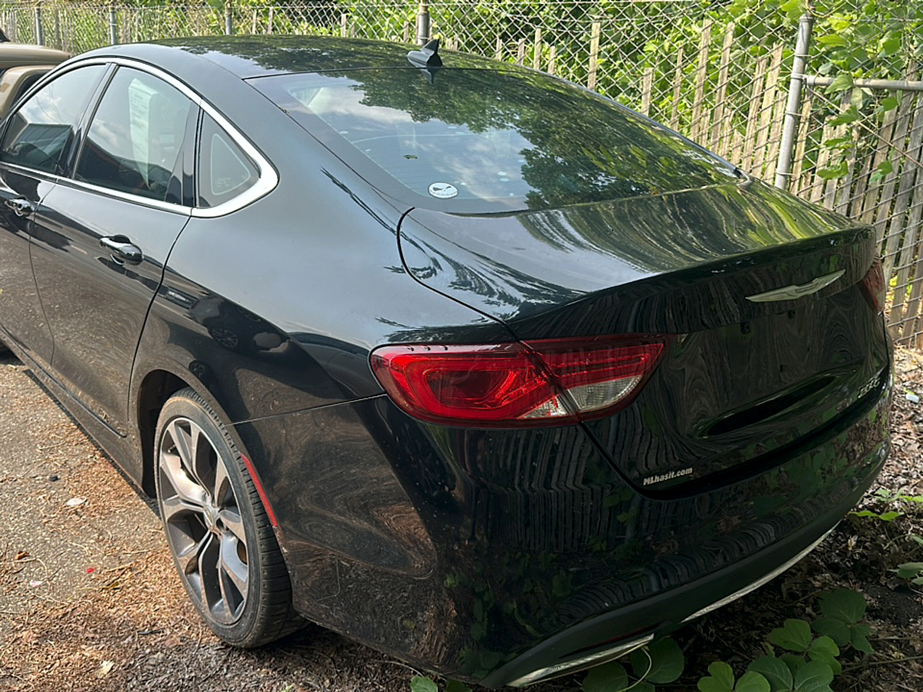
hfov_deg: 69.4
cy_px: 346
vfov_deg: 54.9
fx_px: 667
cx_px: 462
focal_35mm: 25
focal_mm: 6.86
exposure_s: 1/929
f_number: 1.78
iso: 80
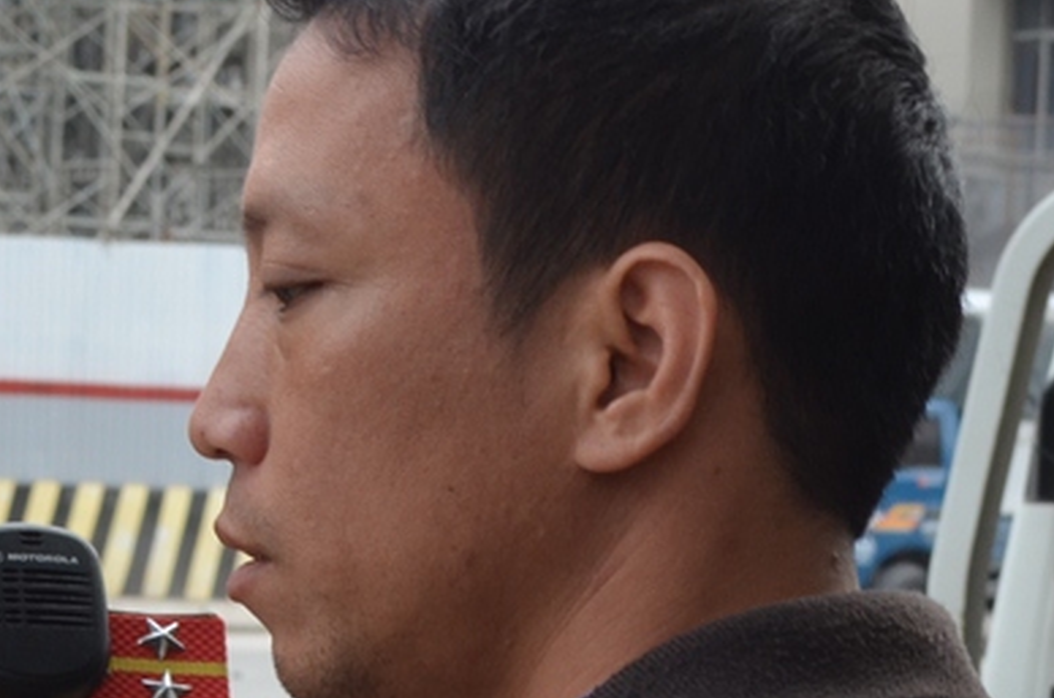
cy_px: 645
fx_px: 5347
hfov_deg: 10.9
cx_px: -497
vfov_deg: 7.4
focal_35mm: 183
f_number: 7.1
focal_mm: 32
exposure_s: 1/200
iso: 200
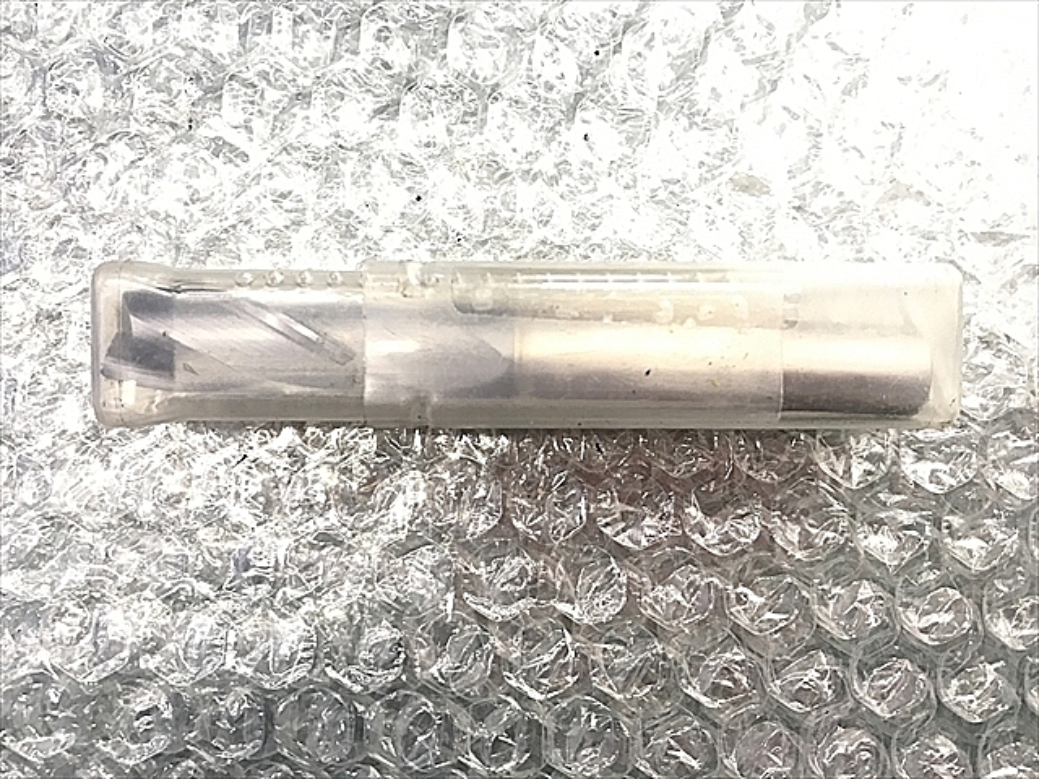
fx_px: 840
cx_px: 520
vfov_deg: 49.7
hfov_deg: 63.4
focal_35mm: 28
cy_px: 390
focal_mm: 3.99
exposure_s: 1/17
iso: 40
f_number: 1.8
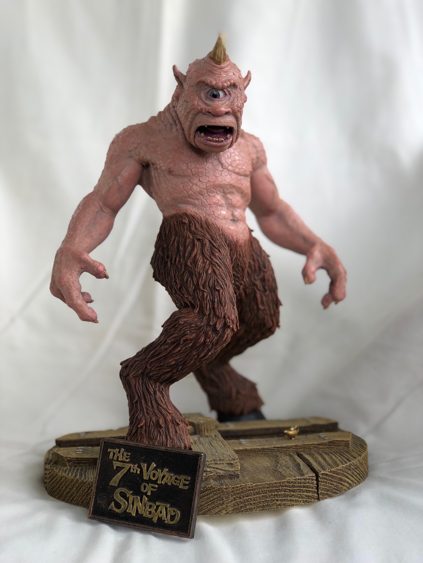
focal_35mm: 57
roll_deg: +1.5
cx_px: 212
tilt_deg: -14.3
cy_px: 282
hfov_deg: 25.7
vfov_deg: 33.8
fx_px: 929
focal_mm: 6.6
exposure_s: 1/60
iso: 25
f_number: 2.8
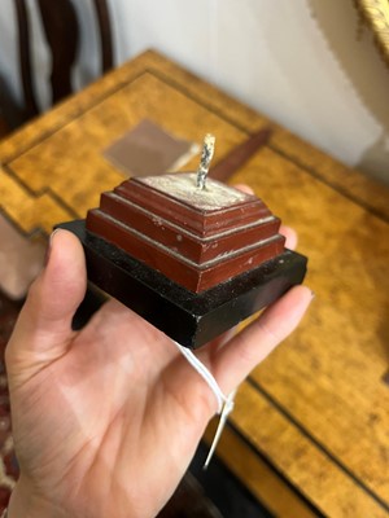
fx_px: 390
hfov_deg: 53.1
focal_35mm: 26
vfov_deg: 67.3
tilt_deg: -59.2
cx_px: 194
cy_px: 259
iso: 200
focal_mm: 5.1
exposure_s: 1/50
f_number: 1.6
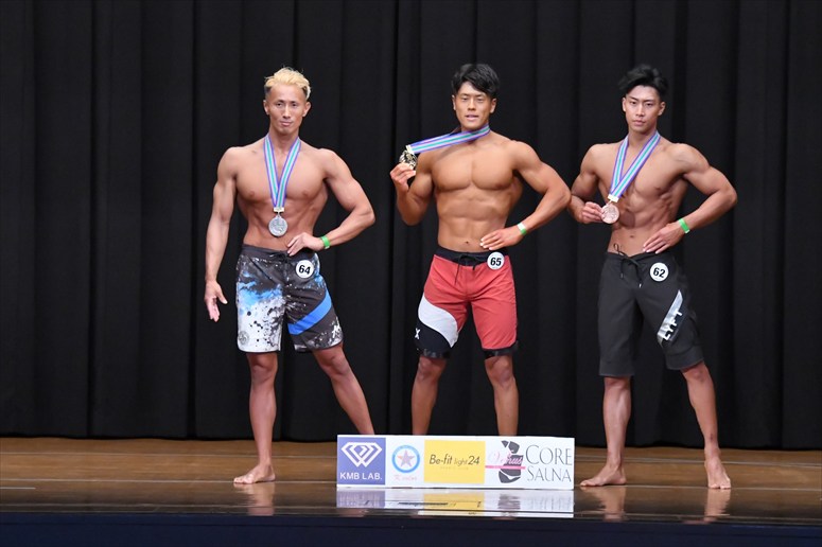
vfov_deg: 6.8
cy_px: 274
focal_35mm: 202
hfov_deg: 10.2
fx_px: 4610
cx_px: 411
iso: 8000
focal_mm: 135
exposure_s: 1/400
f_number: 5.6
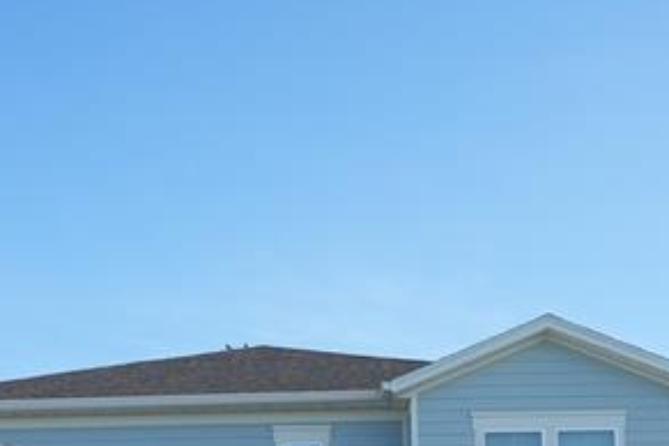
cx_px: 274
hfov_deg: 25.0
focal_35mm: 81
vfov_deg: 15.6
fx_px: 1505
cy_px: 649
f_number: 4.5
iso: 80
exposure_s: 1/400
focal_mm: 23
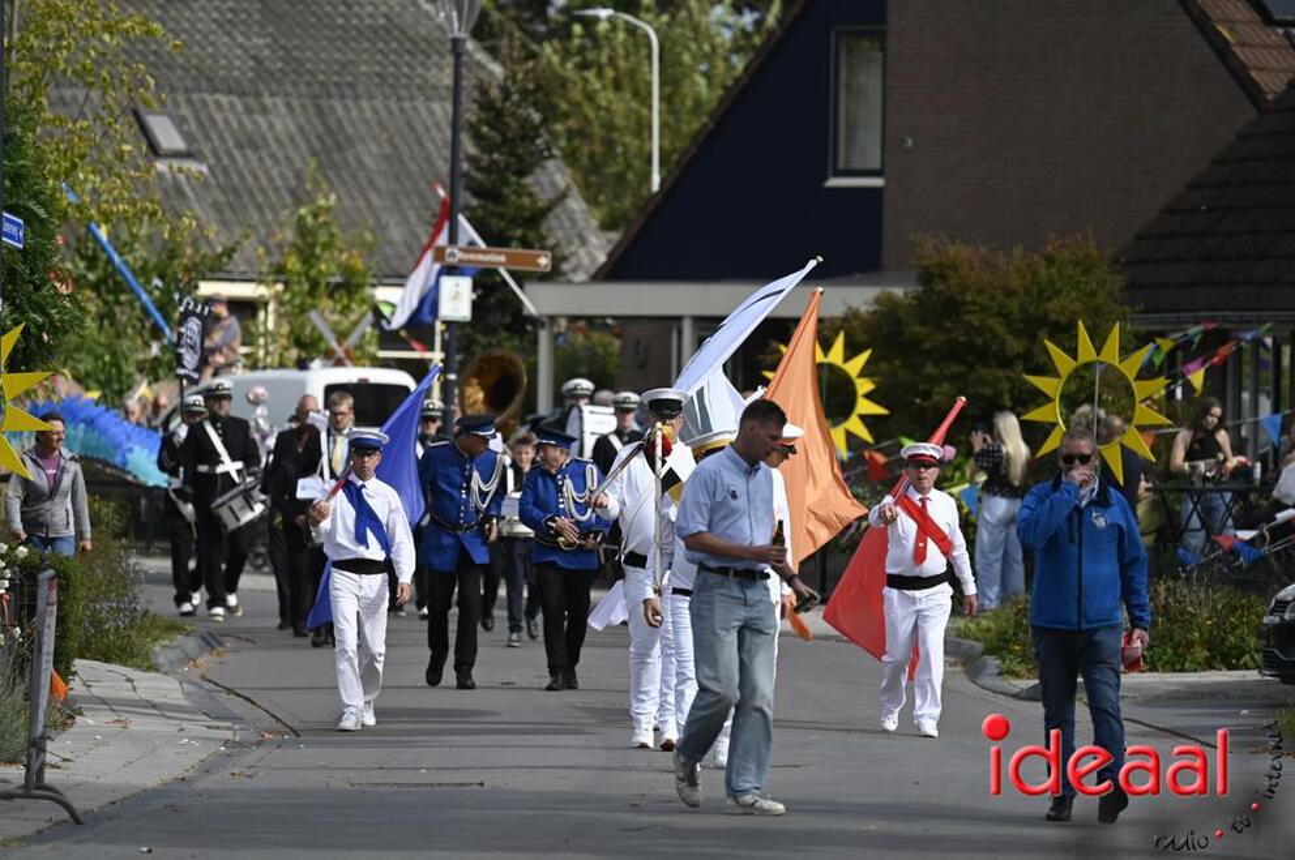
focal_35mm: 400
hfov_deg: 5.2
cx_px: 648
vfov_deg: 3.4
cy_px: 430
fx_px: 14372
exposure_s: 1/1600
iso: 320
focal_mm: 400
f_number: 5.6
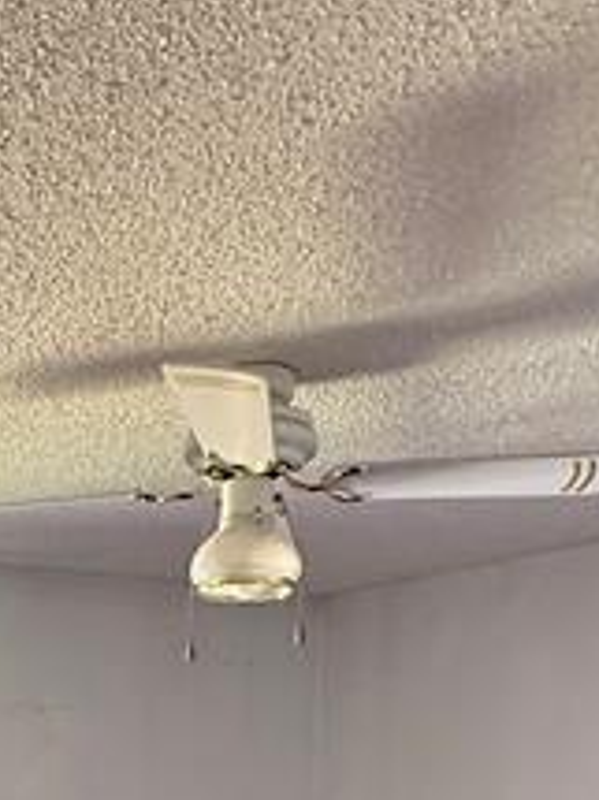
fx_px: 1155
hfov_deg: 27.9
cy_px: 1053
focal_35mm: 50
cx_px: 45
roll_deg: +1.4
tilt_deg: -12.2
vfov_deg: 30.0
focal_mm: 2.22
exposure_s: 1/60
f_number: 2.2
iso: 400
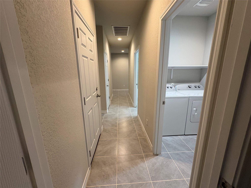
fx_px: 102
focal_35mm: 14
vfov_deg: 85.7
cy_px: 94
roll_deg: +0.6
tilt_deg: -10.7
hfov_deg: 102.1
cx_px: 126
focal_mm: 2.22
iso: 200
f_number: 2.2
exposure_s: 1/60
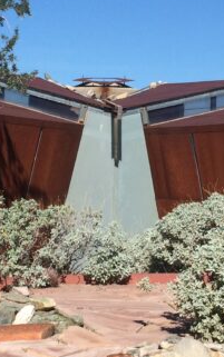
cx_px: 132
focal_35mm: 98
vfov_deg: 21.2
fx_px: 956
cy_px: 160
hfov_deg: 13.4
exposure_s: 1/3165
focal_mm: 4.15
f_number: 2.2
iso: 32
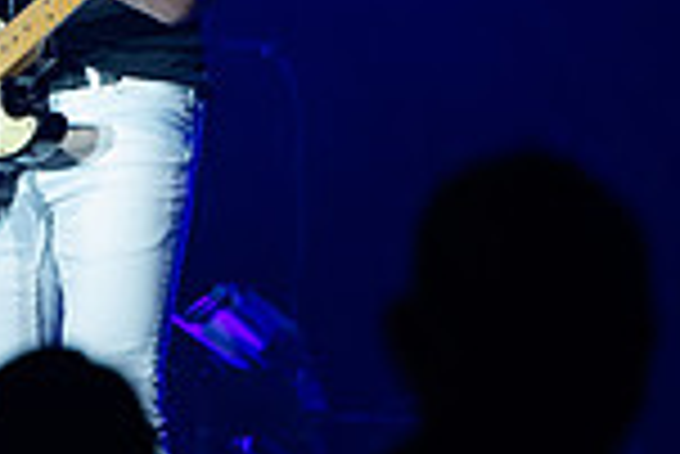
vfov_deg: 2.0
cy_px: -38
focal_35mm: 691
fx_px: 13065
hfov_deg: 3.0
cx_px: -270
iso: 800
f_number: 2.8
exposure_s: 1/200
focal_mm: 180
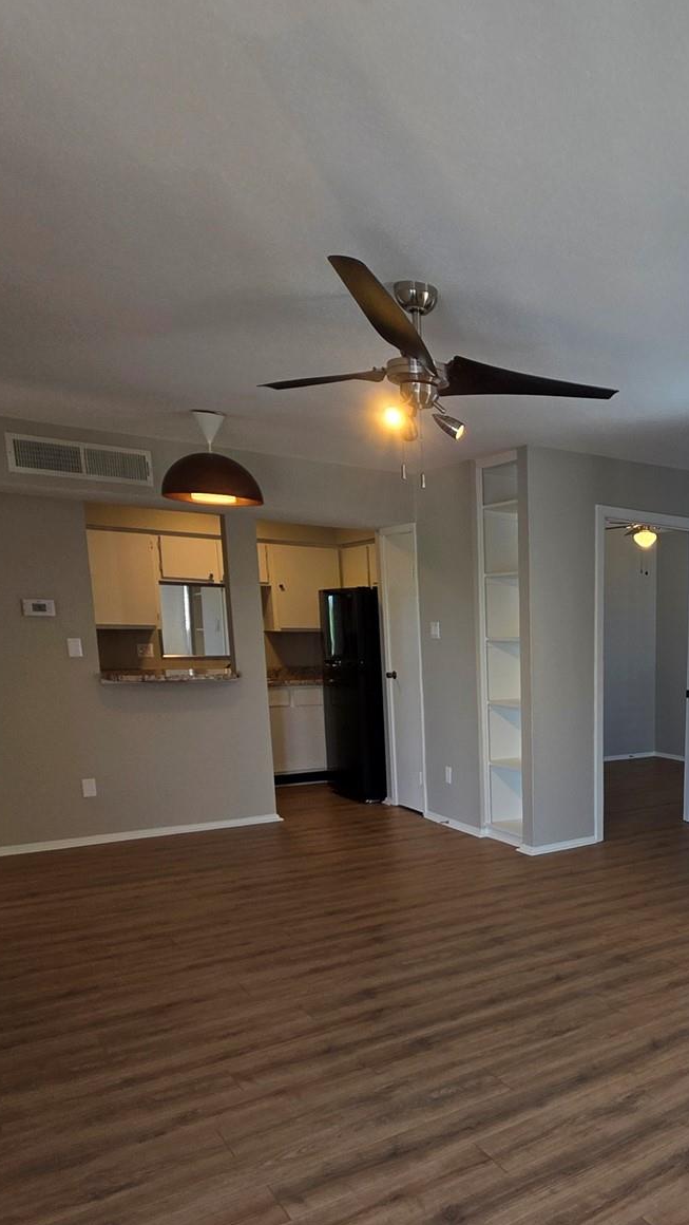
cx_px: 712
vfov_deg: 72.4
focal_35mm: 25
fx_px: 812
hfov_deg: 39.6
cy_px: 789
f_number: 1.9
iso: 50
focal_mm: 2.2
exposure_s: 1/120
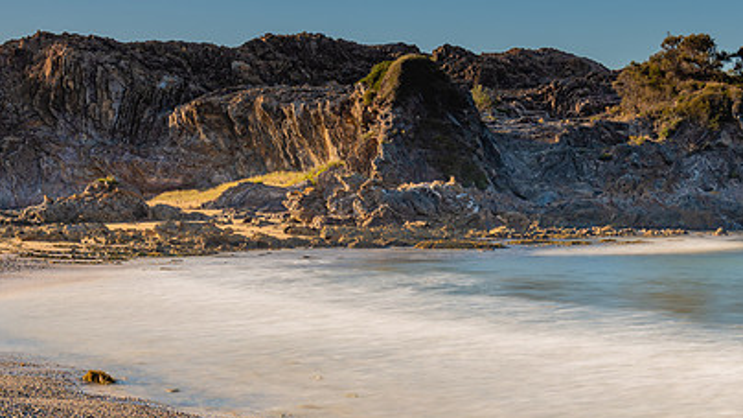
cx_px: 258
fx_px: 1654
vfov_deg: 14.4
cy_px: 202
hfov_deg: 25.2
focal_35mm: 84
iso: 31
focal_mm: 48
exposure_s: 4
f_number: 8
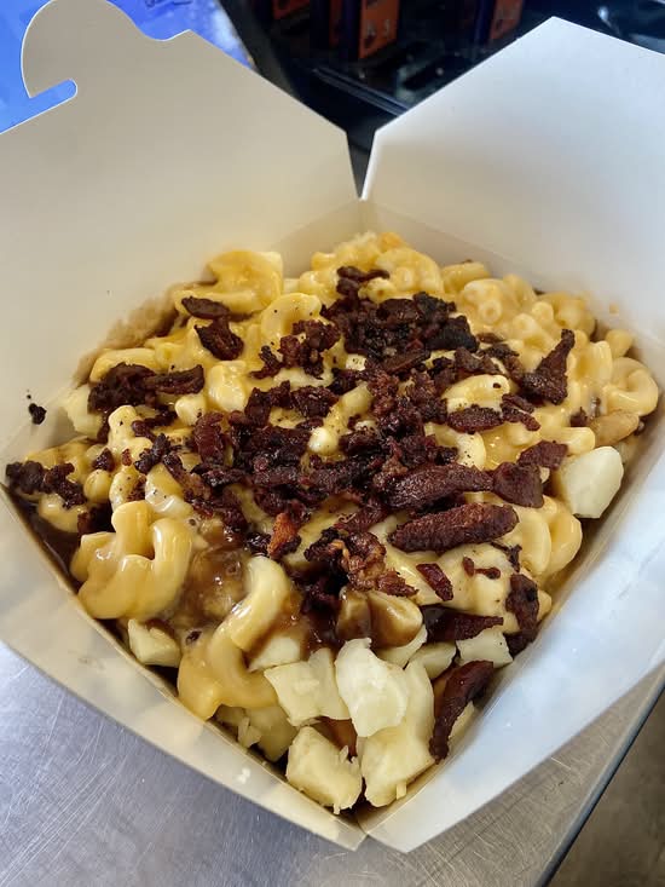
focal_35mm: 26
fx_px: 666
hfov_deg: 53.1
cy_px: 444
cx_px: 332
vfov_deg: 67.3
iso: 125
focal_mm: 4.25
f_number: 1.8
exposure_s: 1/108
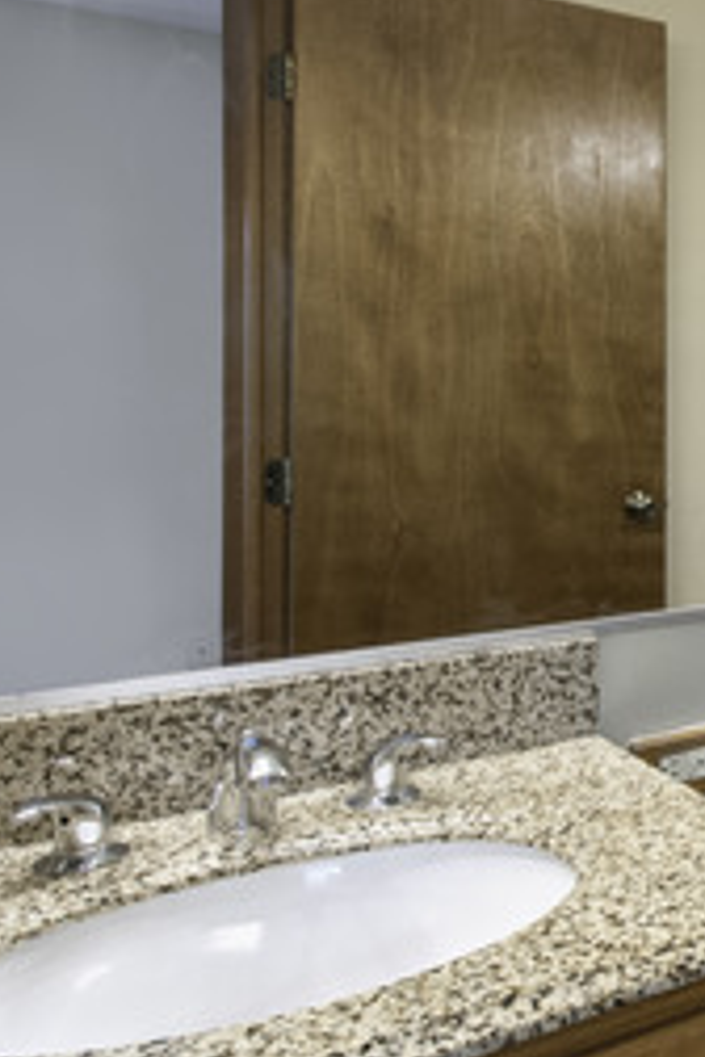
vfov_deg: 50.1
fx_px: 1116
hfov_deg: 25.6
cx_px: 1074
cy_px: 388
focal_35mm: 38
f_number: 9
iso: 640
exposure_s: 1/250
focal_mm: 10
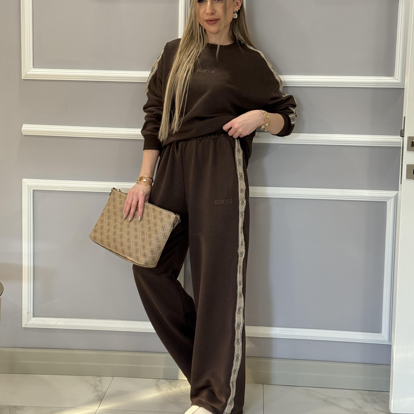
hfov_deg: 30.0
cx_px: 207
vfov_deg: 30.0
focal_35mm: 57
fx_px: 771
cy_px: 170
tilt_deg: -5.9
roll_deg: -1.7
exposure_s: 1/106
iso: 200
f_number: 1.78
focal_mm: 6.76
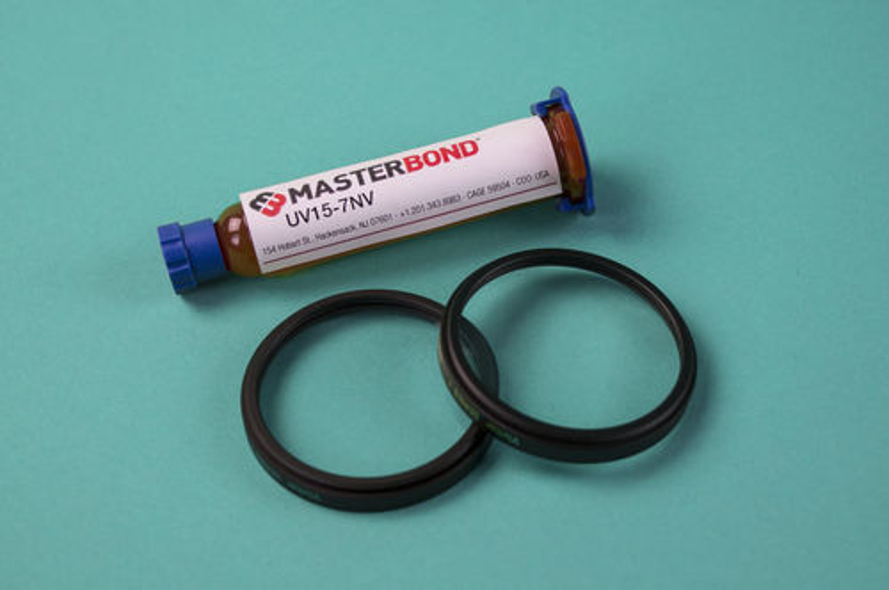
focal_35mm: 60
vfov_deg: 22.6
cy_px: 295
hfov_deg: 33.4
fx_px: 1480
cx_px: 444
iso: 400
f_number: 5
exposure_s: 1/125
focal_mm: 40
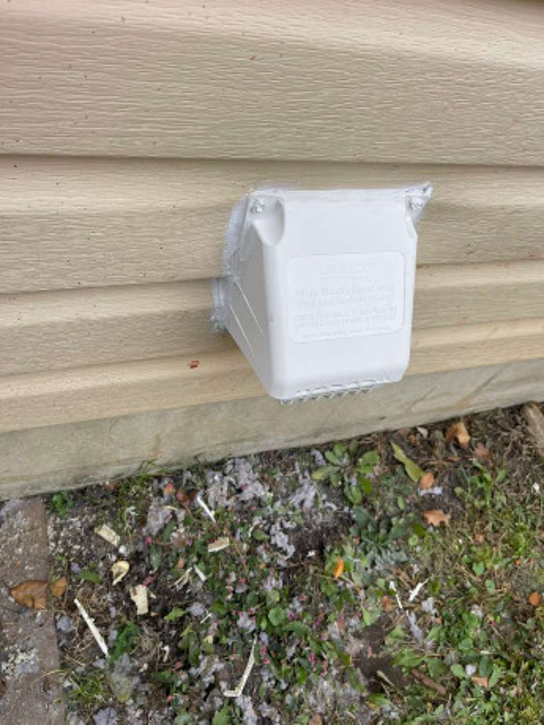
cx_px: 272
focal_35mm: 29
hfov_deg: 48.2
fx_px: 608
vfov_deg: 61.7
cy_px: 362
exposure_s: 1/695
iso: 20
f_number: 1.8
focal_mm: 4
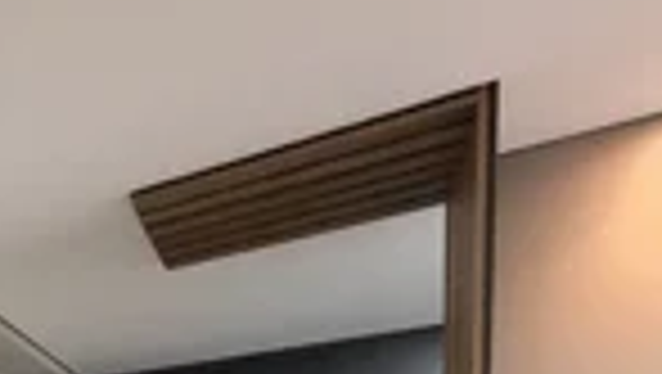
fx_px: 703
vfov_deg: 23.2
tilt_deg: -0.9
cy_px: 579
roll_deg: -0.1
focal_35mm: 40
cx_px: -180
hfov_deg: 35.8
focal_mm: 2.22
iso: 320
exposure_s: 1/97
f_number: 2.2
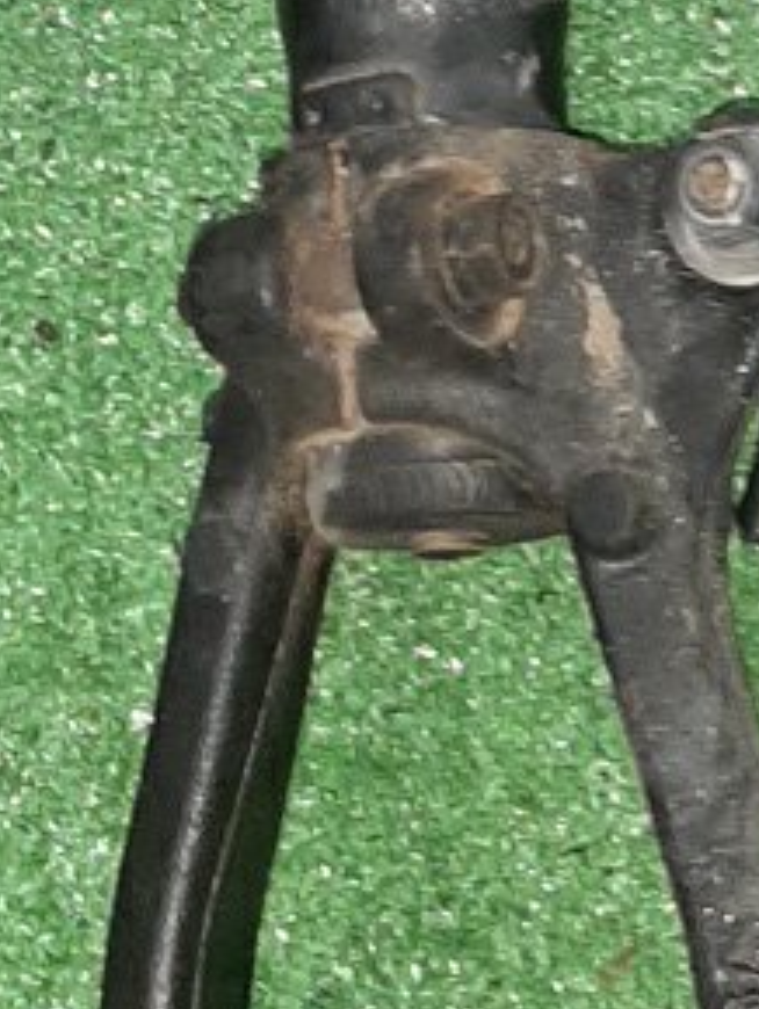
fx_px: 3766
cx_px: 341
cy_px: -251
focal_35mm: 129
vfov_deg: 14.7
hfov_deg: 11.5
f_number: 1.7
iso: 211
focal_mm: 3.93
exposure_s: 1/33
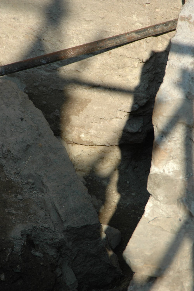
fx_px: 1458
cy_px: 146
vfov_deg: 11.4
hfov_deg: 7.6
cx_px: 97
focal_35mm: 180
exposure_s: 1/500
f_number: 5.6
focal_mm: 120
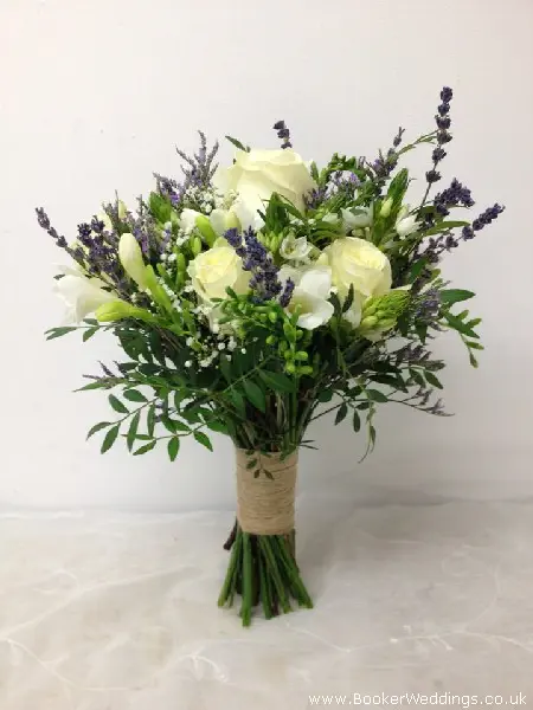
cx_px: 266
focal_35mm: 35
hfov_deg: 40.7
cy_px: 355
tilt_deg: -20.3
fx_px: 719
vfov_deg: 52.6
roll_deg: +1.1
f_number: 2.4
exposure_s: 1/20
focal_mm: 4.28
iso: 50
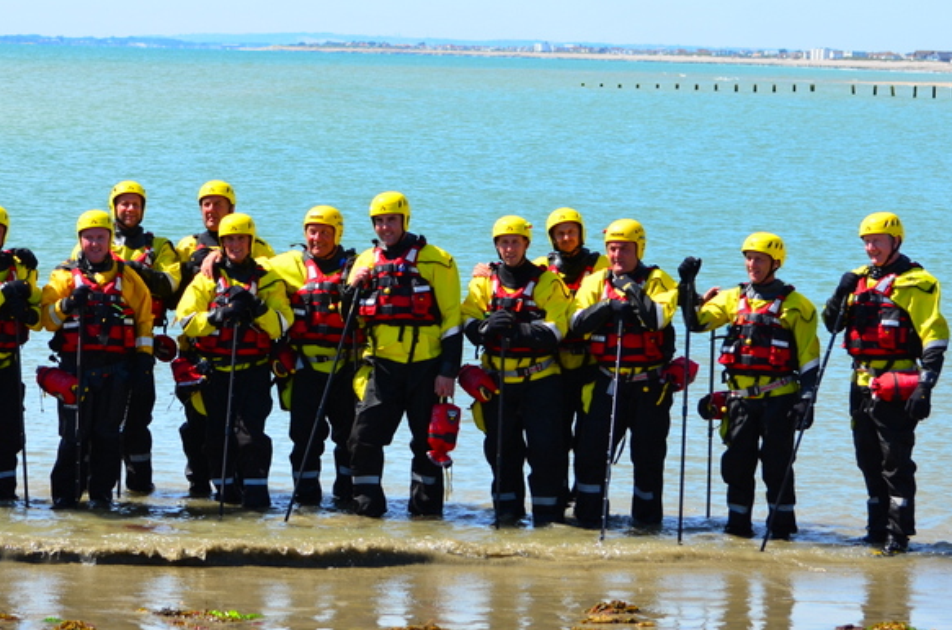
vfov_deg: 9.5
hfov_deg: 14.3
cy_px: 320
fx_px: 3800
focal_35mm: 144
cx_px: 379
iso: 100
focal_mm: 70
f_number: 5.6
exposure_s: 1/500
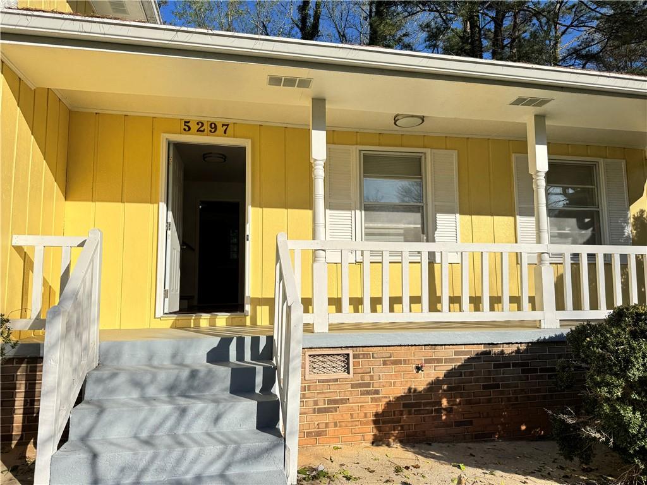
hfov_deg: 71.6
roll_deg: +1.0
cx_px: 324
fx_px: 449
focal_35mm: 24
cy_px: 242
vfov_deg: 56.8
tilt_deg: +5.6
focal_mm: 6.76
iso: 80
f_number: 1.78
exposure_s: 1/3802
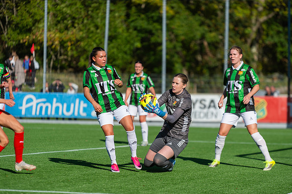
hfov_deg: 10.3
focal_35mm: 200
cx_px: 146
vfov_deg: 6.9
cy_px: 97
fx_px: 1621
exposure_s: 1/2000
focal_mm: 200
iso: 100
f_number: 3.2
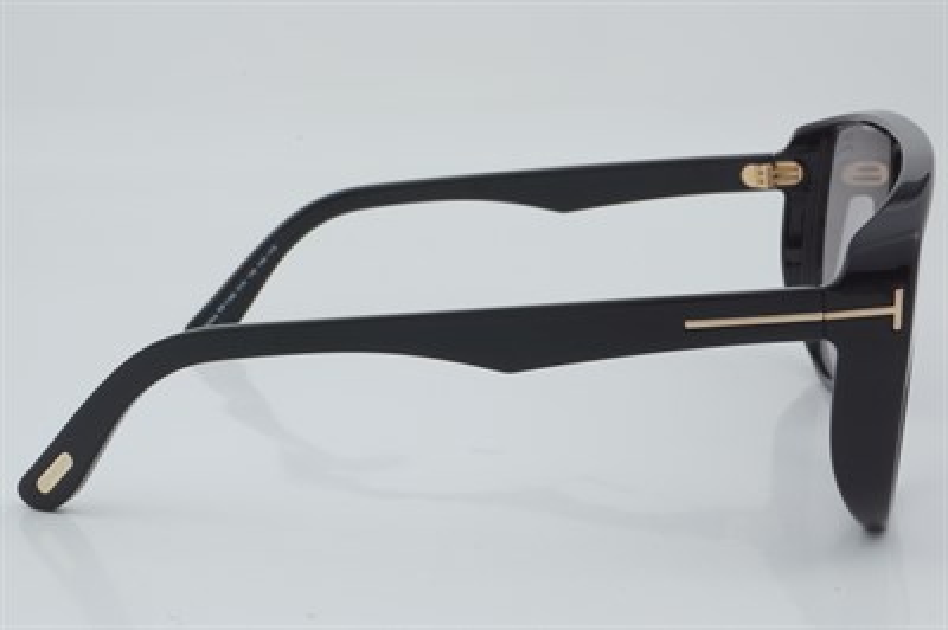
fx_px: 1973
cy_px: 315
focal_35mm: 75
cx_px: 474
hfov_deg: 27.0
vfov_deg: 18.2
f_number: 29
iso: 100
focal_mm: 50
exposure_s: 1/4
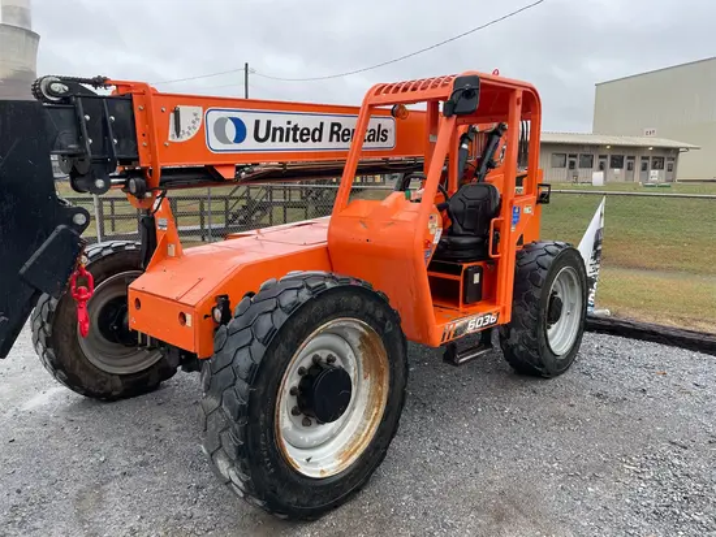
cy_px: 268
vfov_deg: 53.1
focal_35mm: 26
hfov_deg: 67.3
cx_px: 358
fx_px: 538
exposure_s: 1/121
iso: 64
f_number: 1.6
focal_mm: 4.2
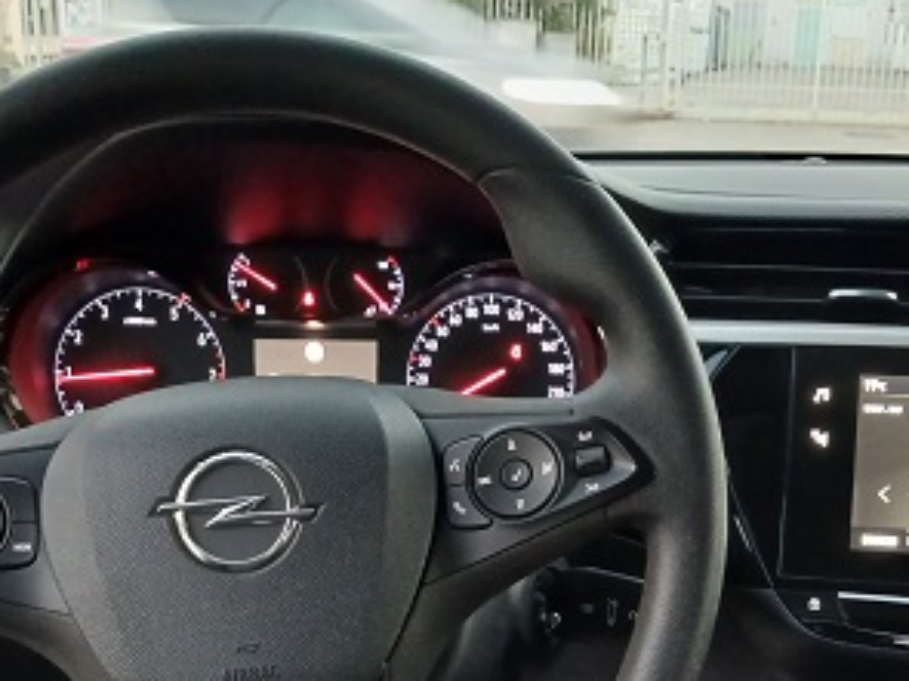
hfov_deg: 34.9
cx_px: 428
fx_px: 1444
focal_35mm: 55
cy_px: 601
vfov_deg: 25.8
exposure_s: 1/20
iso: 500
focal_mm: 3.98
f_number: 1.8
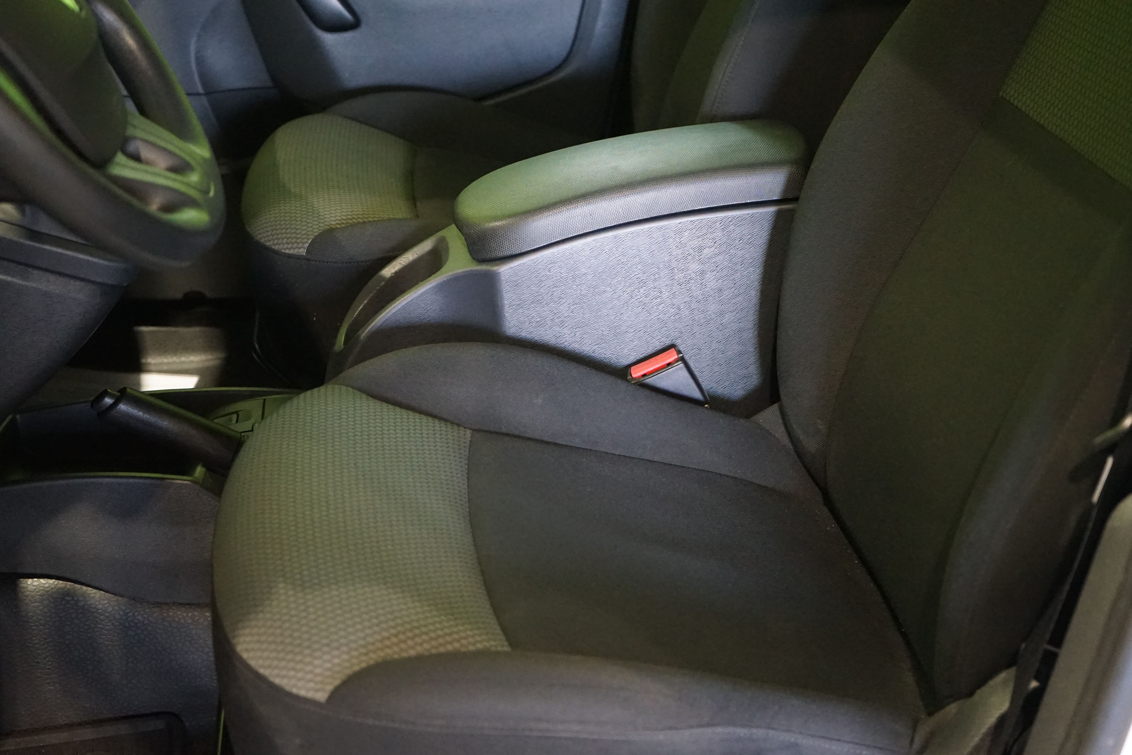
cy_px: 395
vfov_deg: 26.0
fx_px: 1635
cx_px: 573
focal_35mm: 52
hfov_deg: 38.2
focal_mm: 47
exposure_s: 1/80
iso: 6400
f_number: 4.5
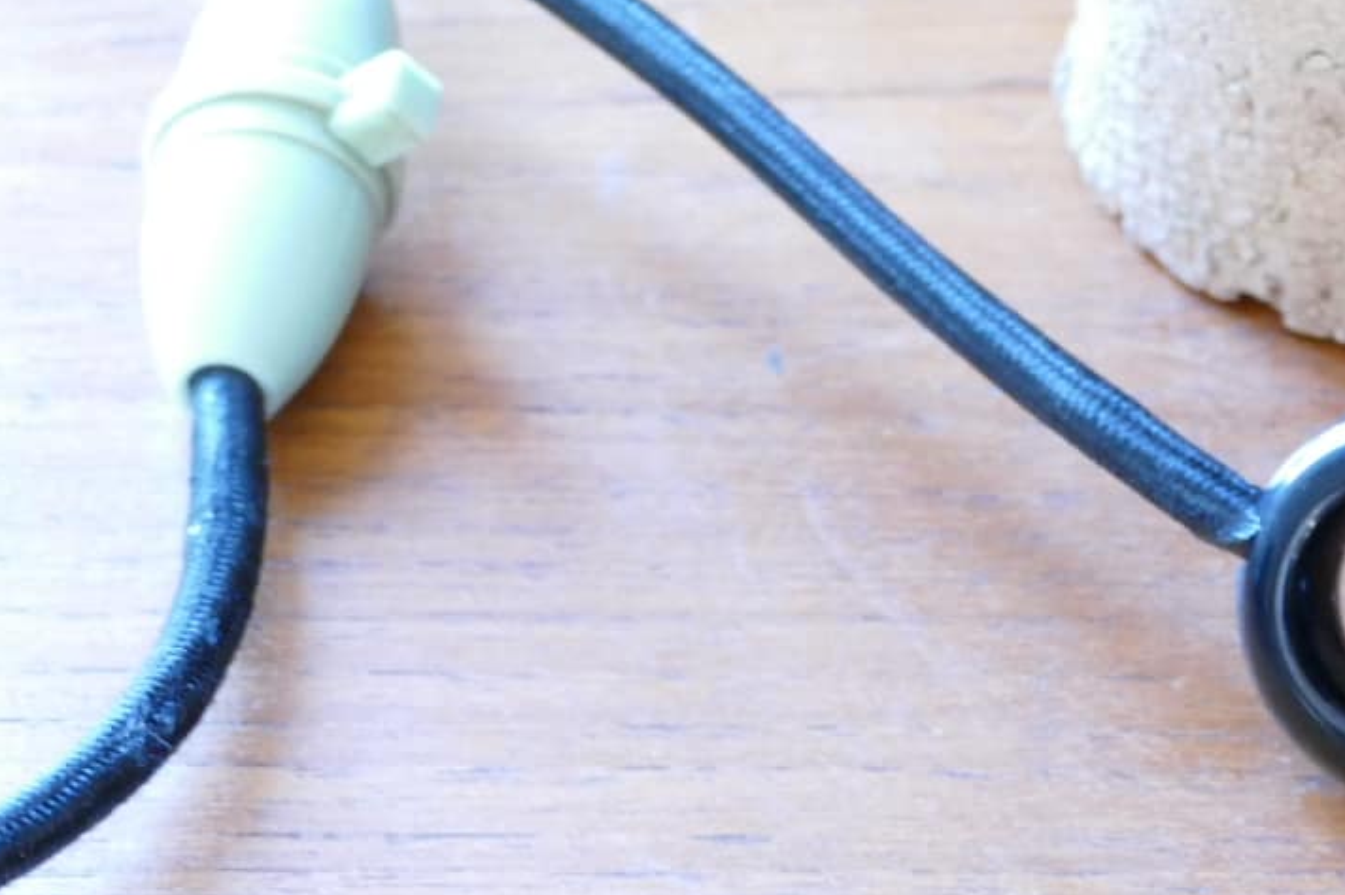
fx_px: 9522
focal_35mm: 255
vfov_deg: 5.4
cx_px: 1370
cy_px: 668
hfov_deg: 8.0
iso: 1600
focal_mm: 40.84
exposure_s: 1/15
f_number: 3.9
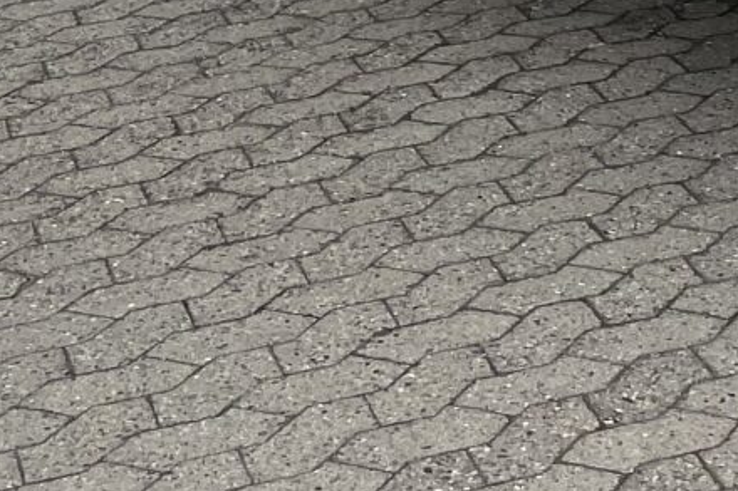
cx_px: 663
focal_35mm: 126
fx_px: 2582
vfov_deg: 9.5
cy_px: -734
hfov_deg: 16.1
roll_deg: +0.8
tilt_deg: -1.3
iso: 32
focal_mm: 4.2
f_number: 1.6
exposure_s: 1/2817
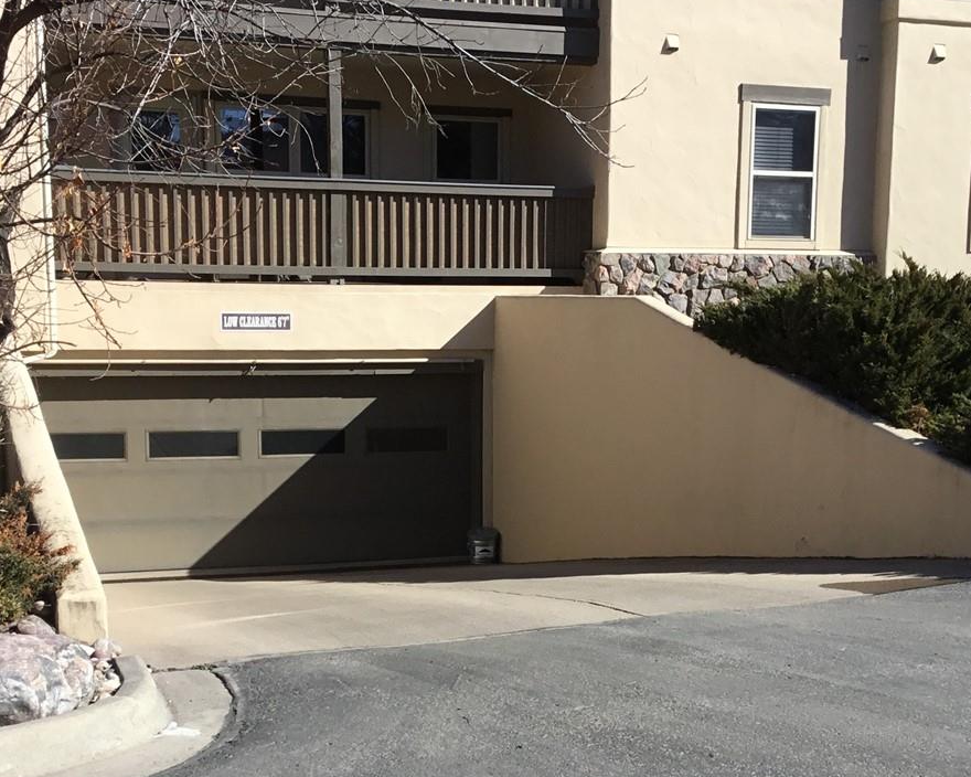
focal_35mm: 55
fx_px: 1581
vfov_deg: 27.4
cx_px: 511
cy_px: 530
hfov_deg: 34.1
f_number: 2.4
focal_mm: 3.3
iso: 25
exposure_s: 1/1431
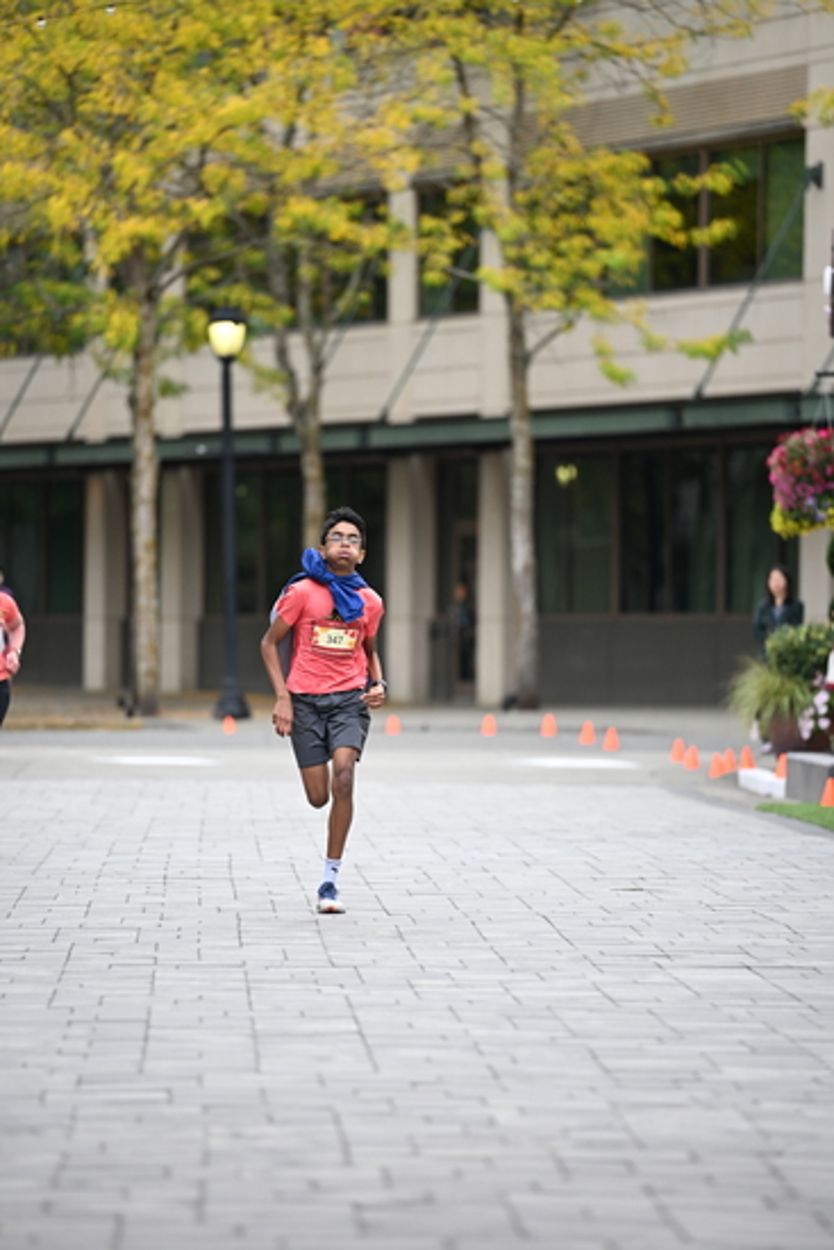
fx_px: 6945
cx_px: 417
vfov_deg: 10.3
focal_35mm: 200
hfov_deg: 6.9
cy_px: 625
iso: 640
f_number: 2.8
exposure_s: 1/2000
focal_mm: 200
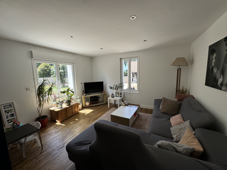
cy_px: 85
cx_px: 114
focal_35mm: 14
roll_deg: +1.6
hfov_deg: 102.1
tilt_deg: -7.4
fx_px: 92
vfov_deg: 85.7
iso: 40
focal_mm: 2.22
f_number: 2.2
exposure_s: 1/142
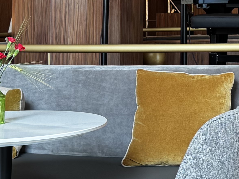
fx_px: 801
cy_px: -56
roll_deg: +0.7
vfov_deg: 12.4
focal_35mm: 116
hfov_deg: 16.6
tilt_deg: +3.6
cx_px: 245
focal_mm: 6.76
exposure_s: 1/117
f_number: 1.78
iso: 200
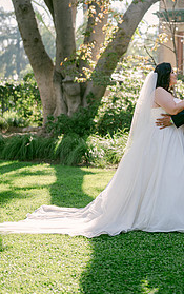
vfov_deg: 25.1
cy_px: 97
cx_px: 156
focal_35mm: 82
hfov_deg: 15.8
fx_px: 656
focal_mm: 50
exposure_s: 1/1250
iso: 100
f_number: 1.8
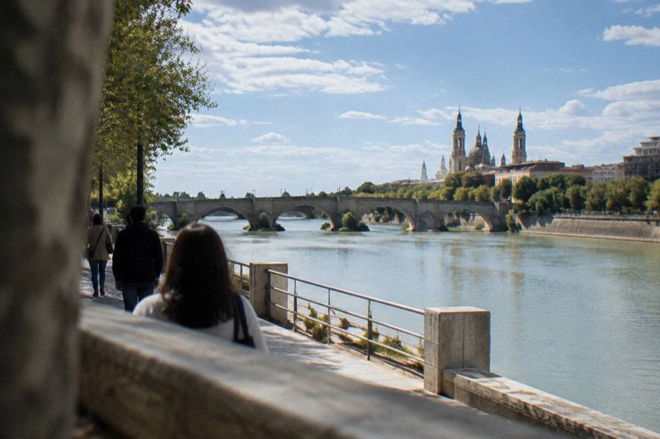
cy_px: 220
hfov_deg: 54.5
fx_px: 641
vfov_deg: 37.8
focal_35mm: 35
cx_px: 330
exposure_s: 1/50
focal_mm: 35
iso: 1600
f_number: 8
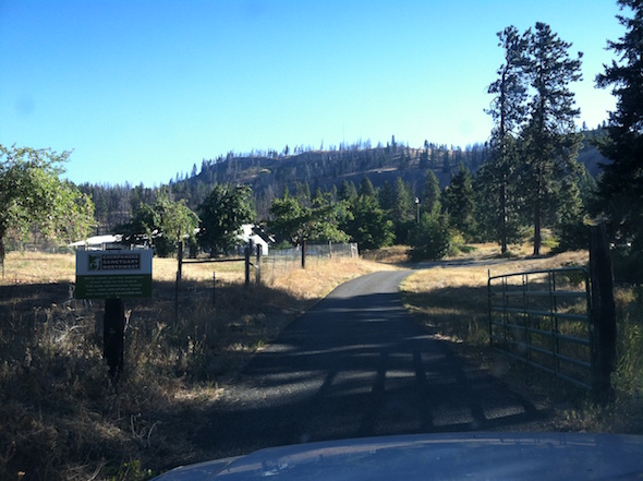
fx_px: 649
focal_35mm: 35
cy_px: 240
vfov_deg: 40.6
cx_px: 322
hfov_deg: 52.7
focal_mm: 3.85
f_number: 2.8
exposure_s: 1/250
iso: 80
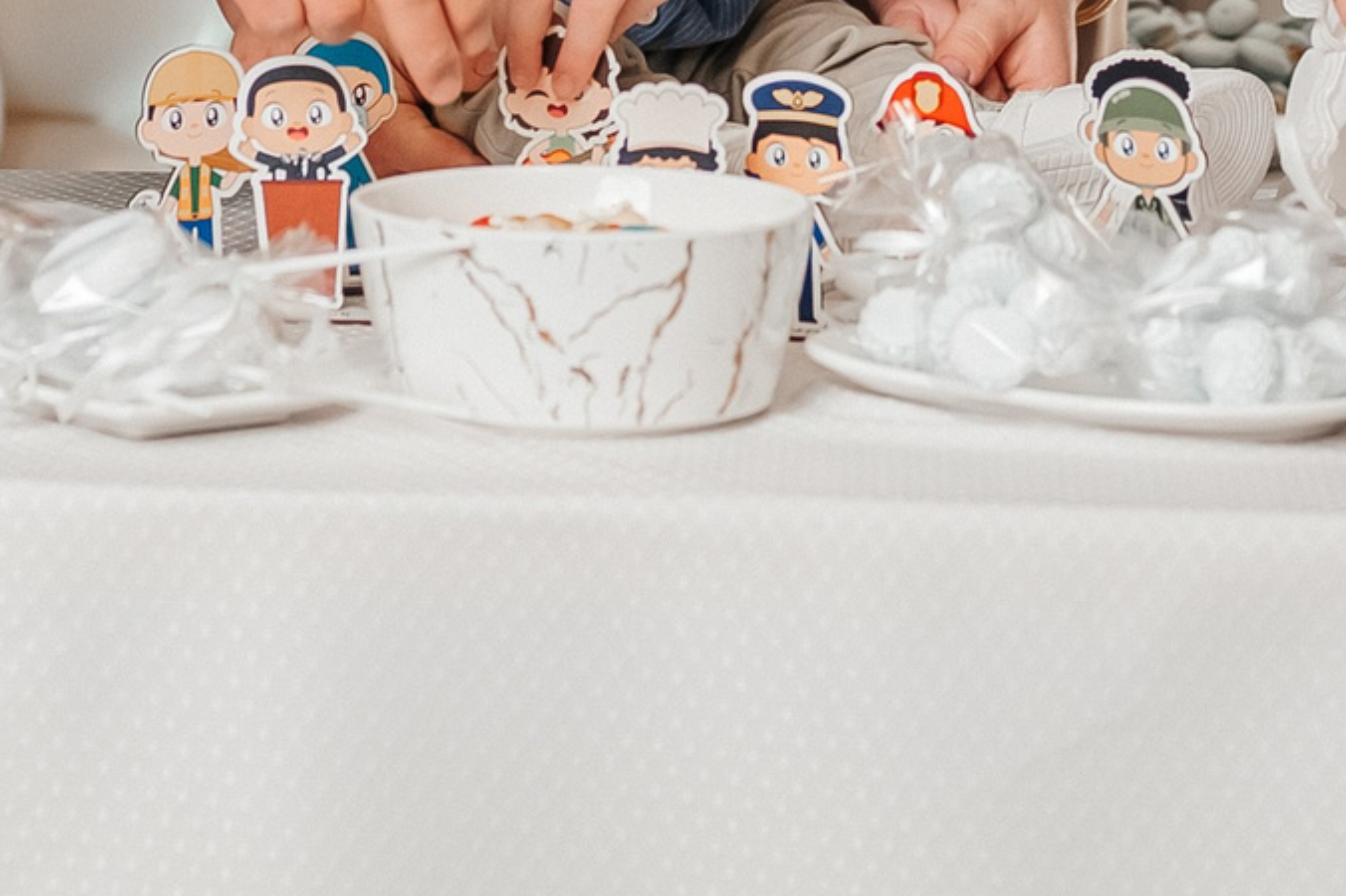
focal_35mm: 207
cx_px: 391
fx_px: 7735
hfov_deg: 9.9
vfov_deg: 6.5
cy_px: -596
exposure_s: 1/250
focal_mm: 50
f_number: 2.5
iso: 500
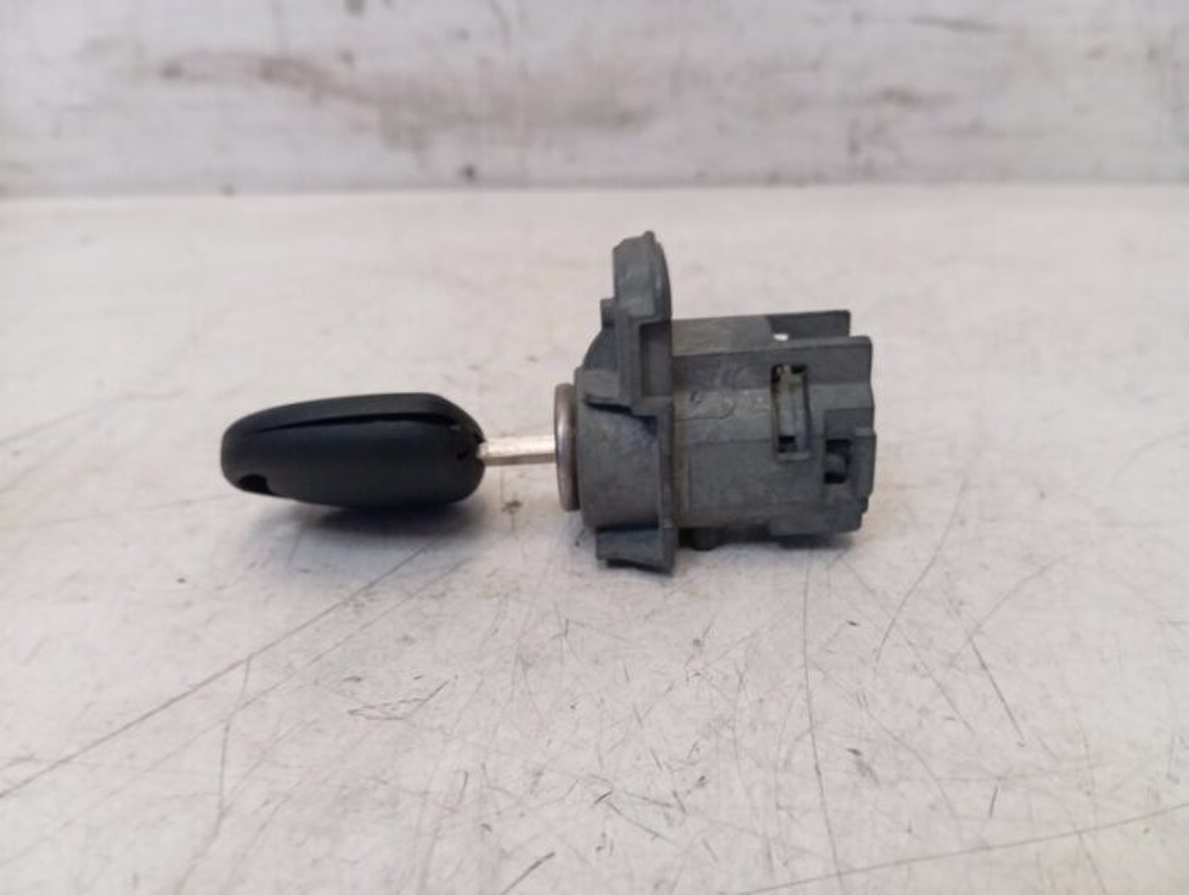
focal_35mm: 28
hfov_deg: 63.4
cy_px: 448
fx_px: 963
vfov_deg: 49.9
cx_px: 594
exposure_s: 1/33.3
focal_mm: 4.22
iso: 582
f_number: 1.8
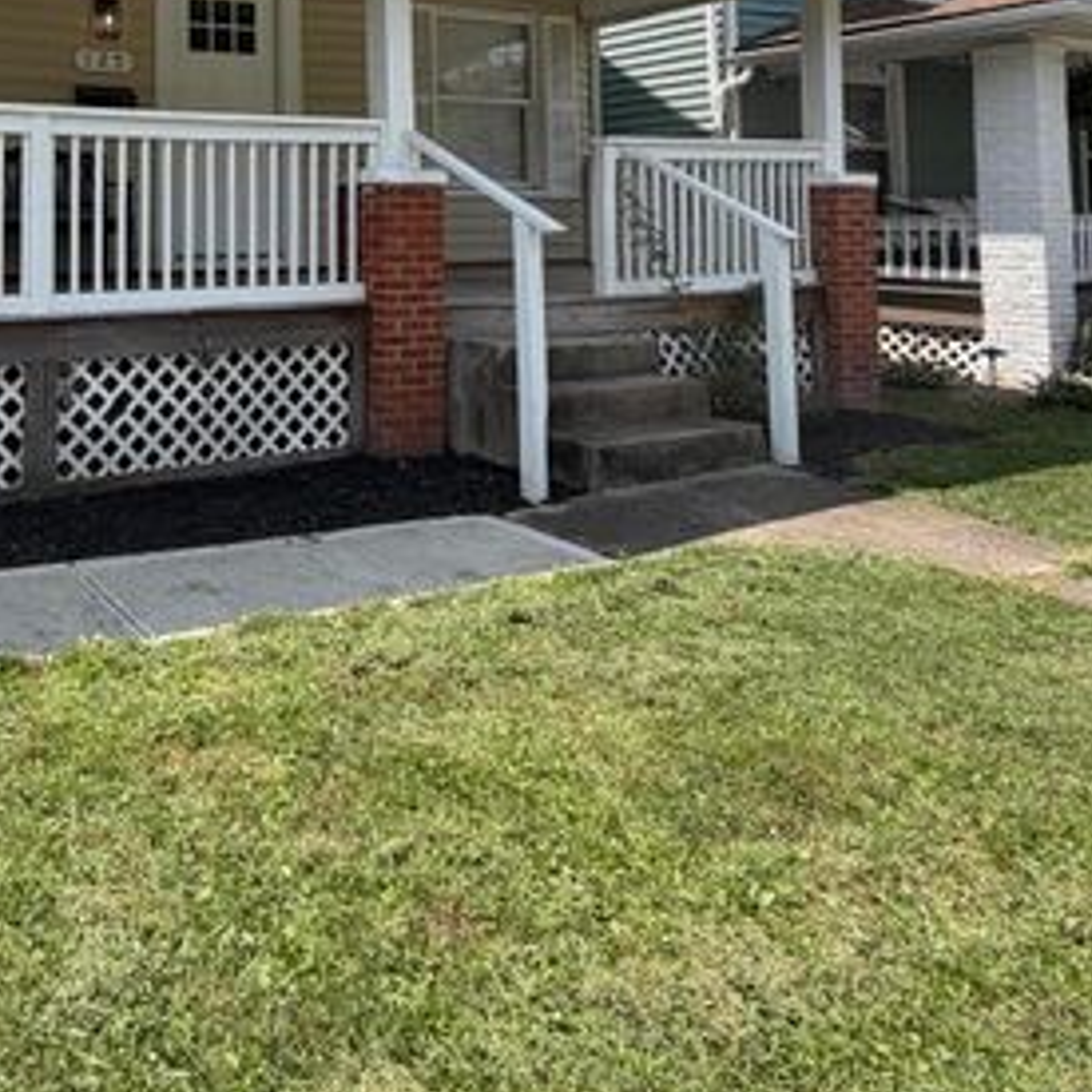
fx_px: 1071
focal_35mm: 30
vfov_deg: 50.1
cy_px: 185
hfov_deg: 49.2
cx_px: 147
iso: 32
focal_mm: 2.22
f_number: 2.2
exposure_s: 1/1001
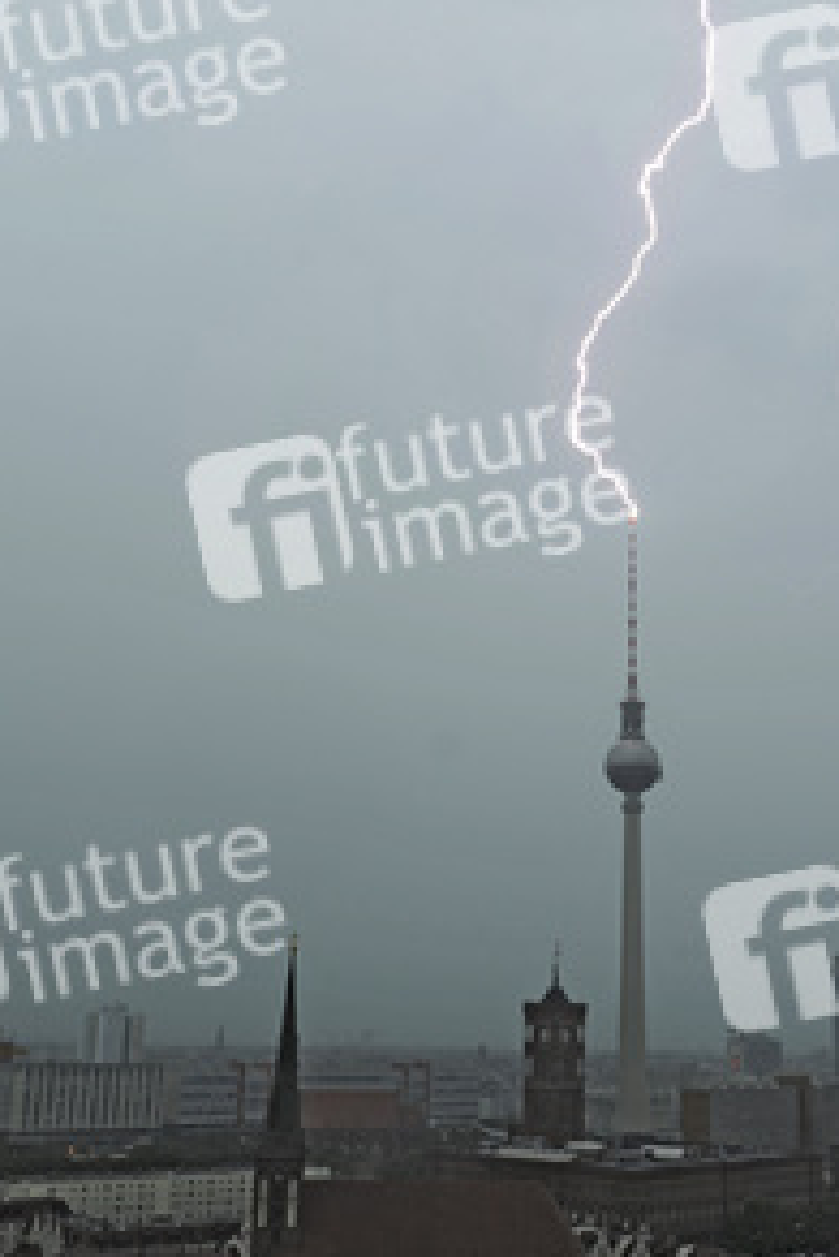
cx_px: 536
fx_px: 1292
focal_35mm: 37
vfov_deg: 51.7
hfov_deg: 35.7
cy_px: 715
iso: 200
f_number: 3.2
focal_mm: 27
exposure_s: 1/200
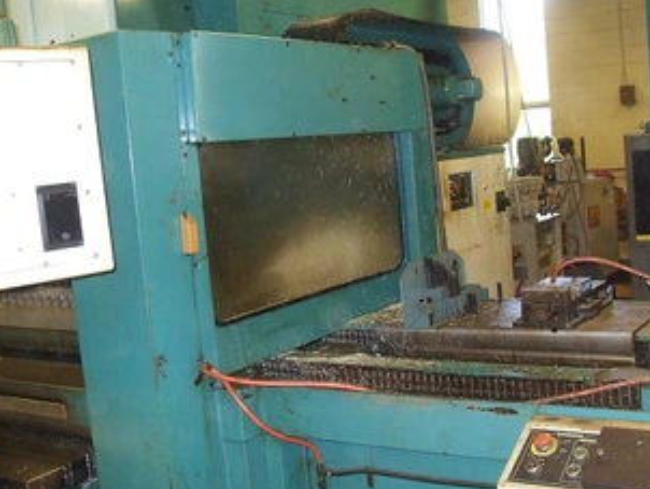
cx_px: 411
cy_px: 200
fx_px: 846
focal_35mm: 45
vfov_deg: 32.1
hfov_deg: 41.7
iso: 240
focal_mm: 6.3
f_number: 2.8
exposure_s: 1/45
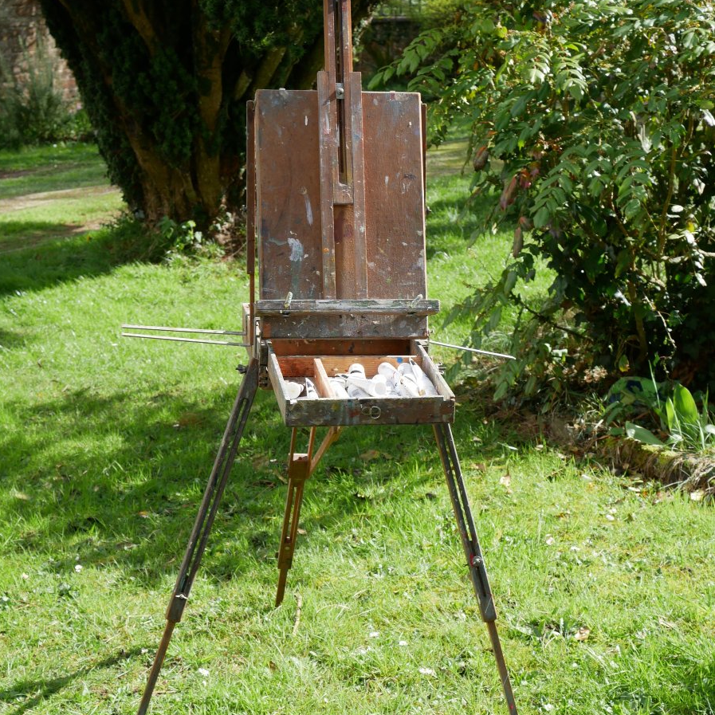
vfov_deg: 24.3
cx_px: 357
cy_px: 422
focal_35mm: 71
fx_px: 1659
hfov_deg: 24.3
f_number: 5.6
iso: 200
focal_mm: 30
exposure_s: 1/320
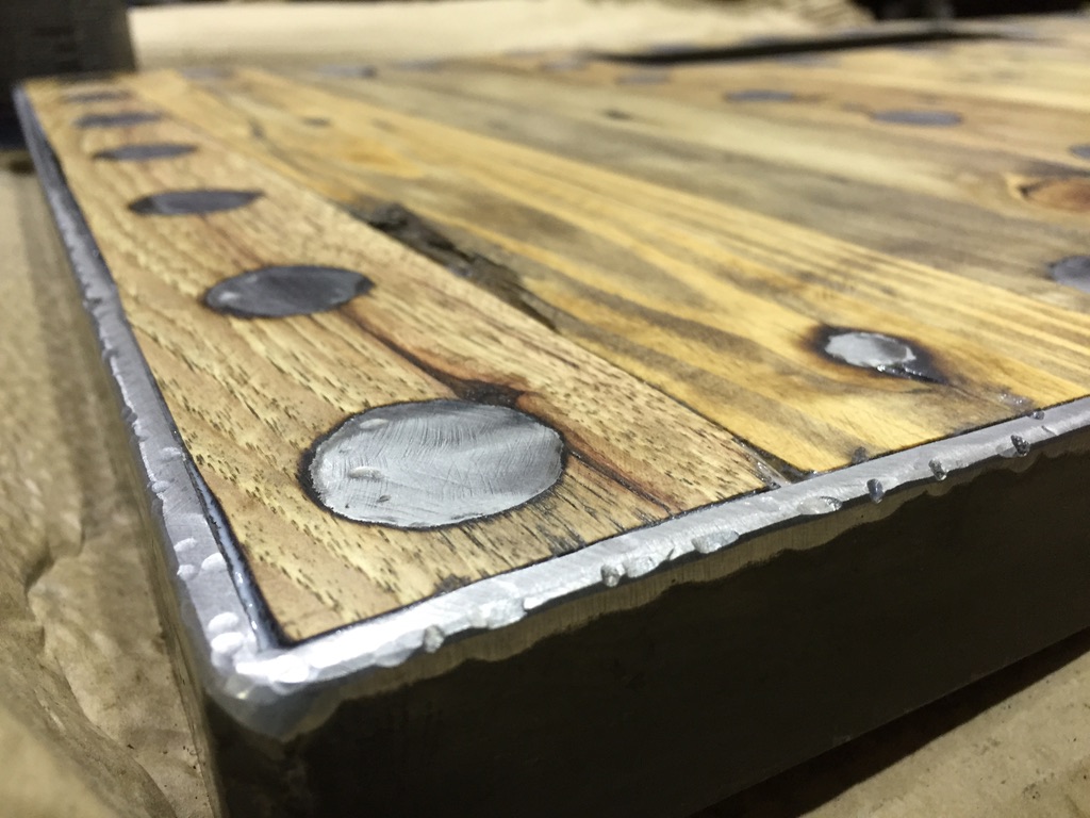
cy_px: 409
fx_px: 913
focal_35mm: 29
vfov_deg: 48.2
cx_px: 545
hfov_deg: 61.7
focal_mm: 4.15
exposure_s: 1/30
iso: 125
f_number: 2.2
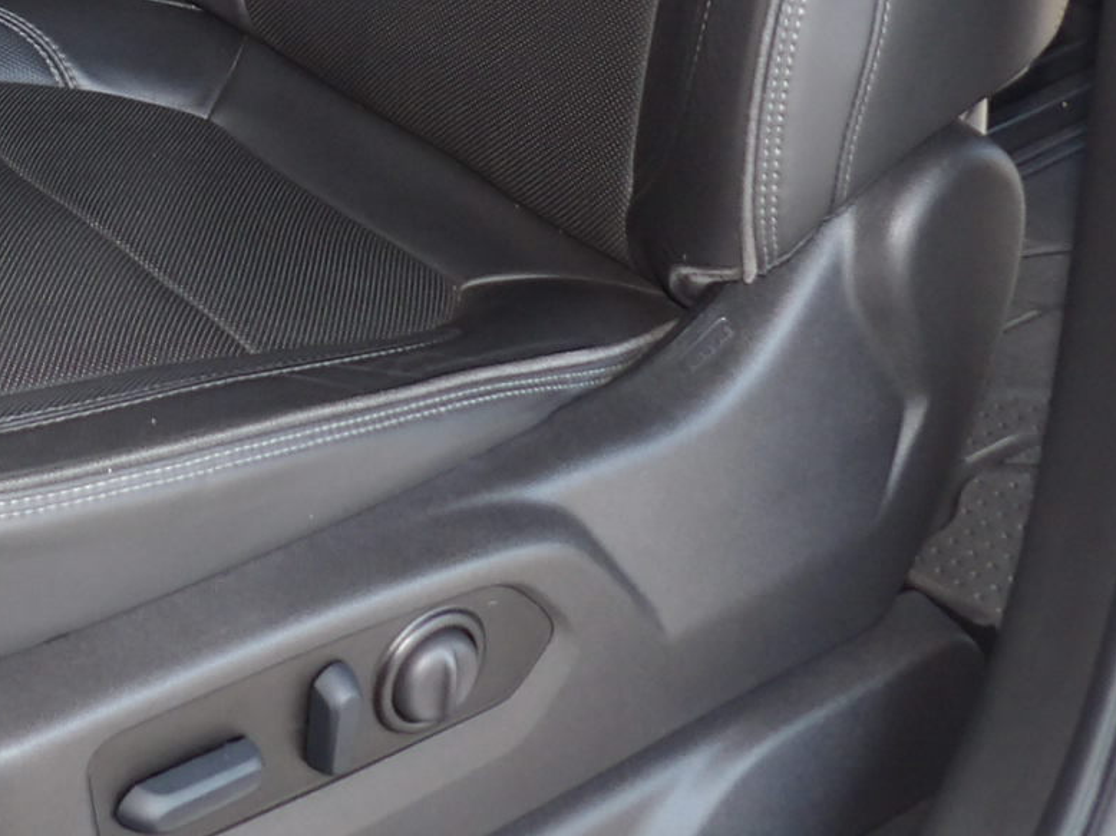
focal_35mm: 80
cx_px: 9
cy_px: -363
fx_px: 2578
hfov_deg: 23.4
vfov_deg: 16.9
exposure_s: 1/33
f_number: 3.2
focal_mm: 4.3
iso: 114
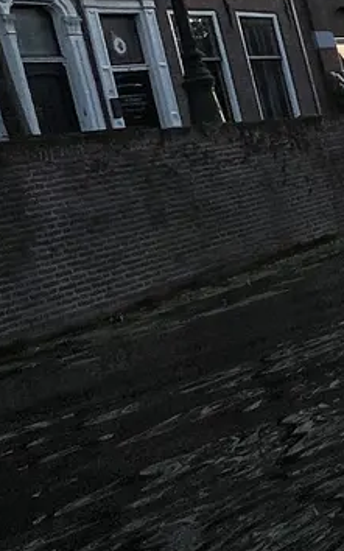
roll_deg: +12.5
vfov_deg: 28.7
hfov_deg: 13.6
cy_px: 107
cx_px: 817
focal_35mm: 70
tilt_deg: -2.7
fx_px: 1051
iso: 32
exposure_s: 1/332
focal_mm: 1.57
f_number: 1.8
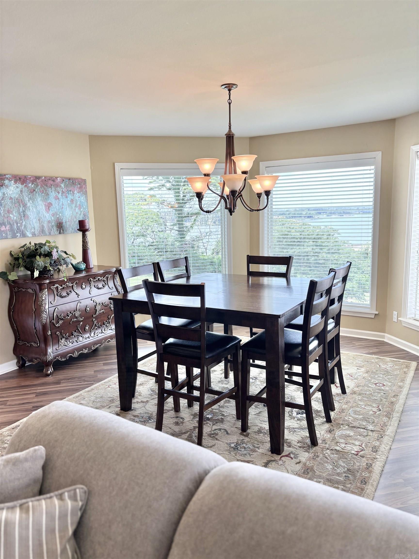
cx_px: 210
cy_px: 280
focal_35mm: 26
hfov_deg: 53.1
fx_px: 420
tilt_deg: -7.6
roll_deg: +2.1
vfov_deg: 67.3
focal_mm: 5.96
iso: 40
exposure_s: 1/120
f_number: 1.6
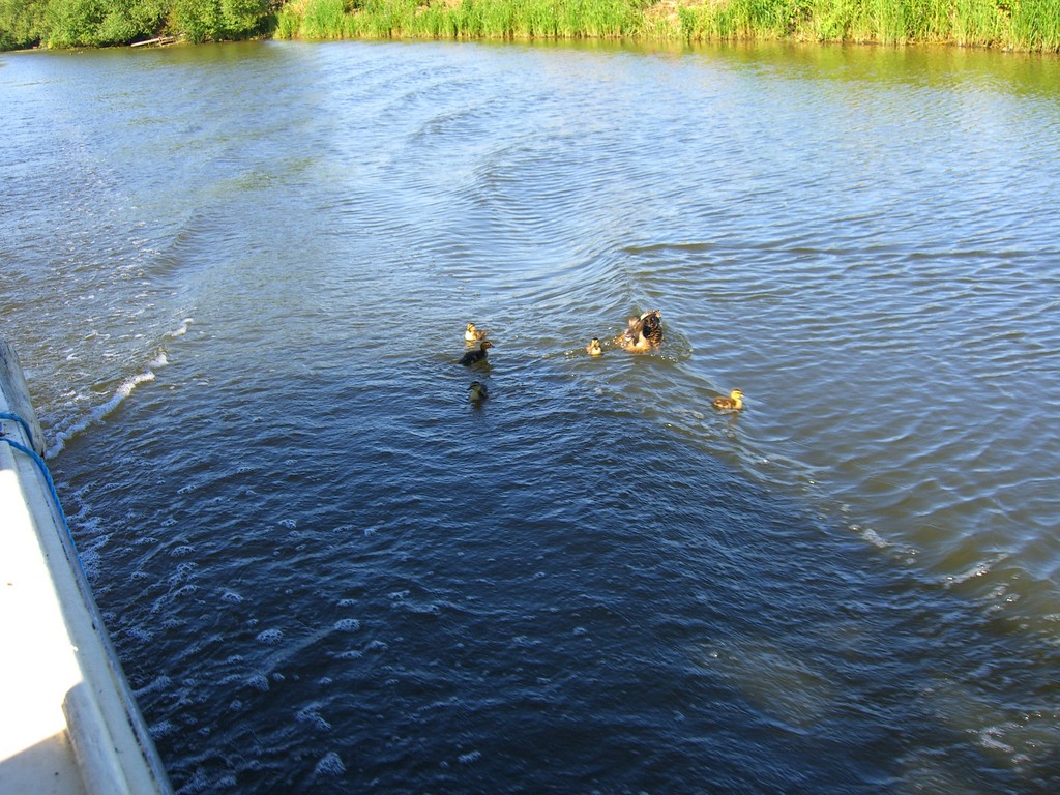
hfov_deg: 49.0
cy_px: 398
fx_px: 1164
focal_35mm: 38
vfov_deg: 37.7
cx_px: 530
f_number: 4
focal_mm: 7.9
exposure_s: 1/200
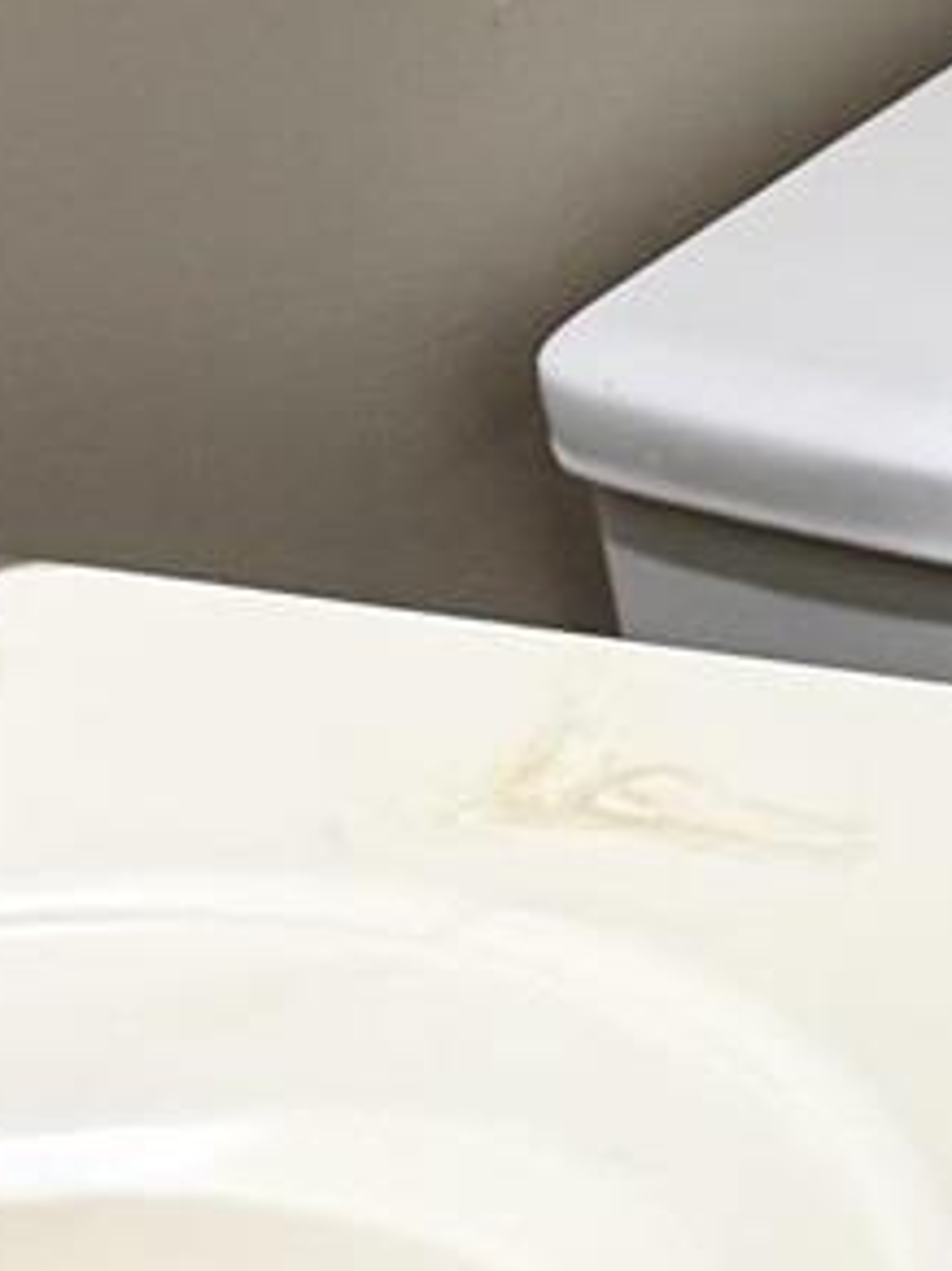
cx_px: 3708
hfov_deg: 6.4
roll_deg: -2.7
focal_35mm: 190
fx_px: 6972
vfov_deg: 10.3
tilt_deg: -20.9
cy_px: -183
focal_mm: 6.76
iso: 320
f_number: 1.78
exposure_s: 1/60
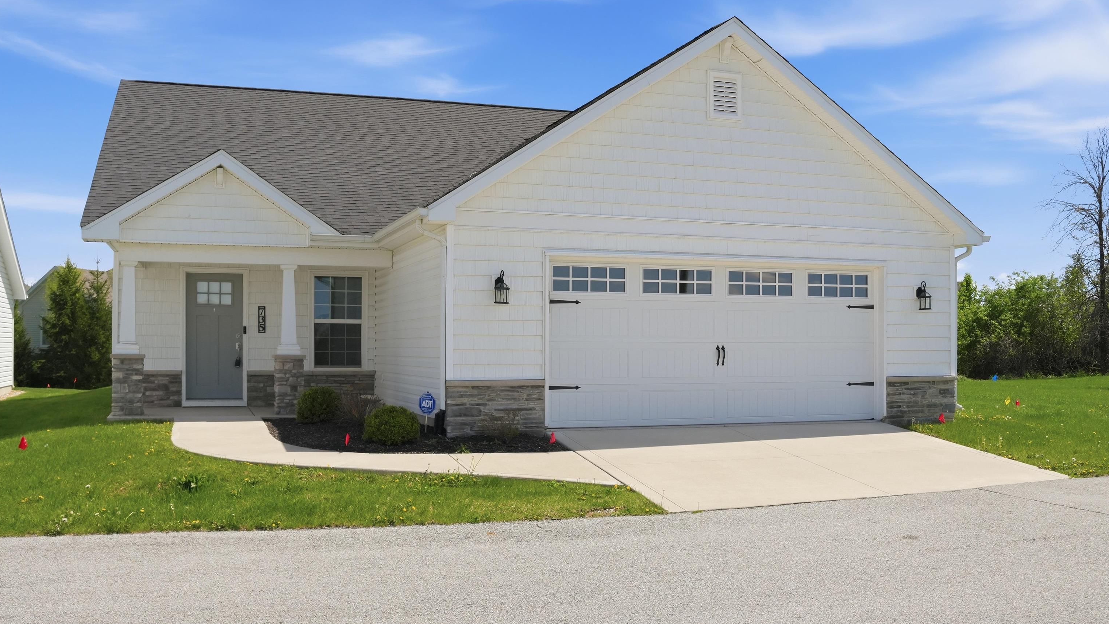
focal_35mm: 37
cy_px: 290
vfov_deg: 32.4
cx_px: 557
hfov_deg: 54.6
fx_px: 1074
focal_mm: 23
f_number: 5
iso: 400
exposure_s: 1/4000
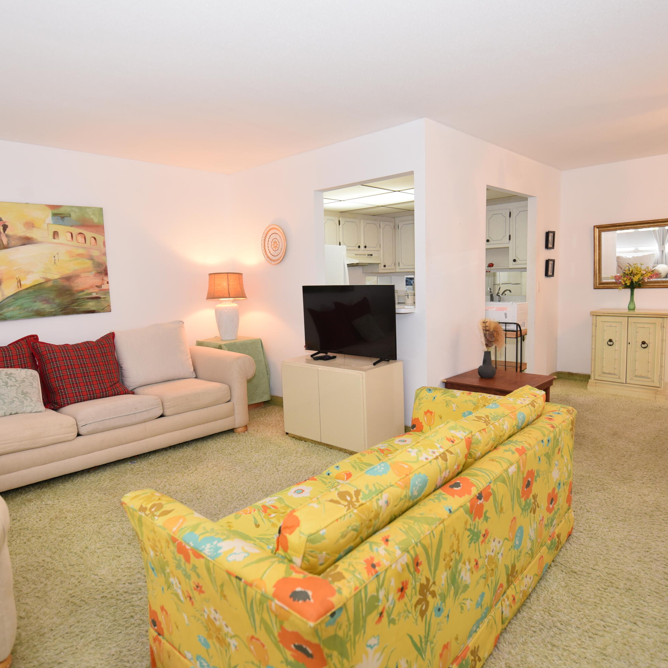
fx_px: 480
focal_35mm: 22
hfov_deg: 69.6
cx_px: 337
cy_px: 336
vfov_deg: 69.6
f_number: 2.8
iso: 800
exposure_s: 1/60
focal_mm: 17
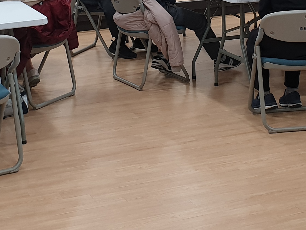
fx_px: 831
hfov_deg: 20.9
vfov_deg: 15.3
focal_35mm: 94
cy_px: -19
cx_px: 175
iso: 80
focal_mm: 4.3
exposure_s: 1/60
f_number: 2.4
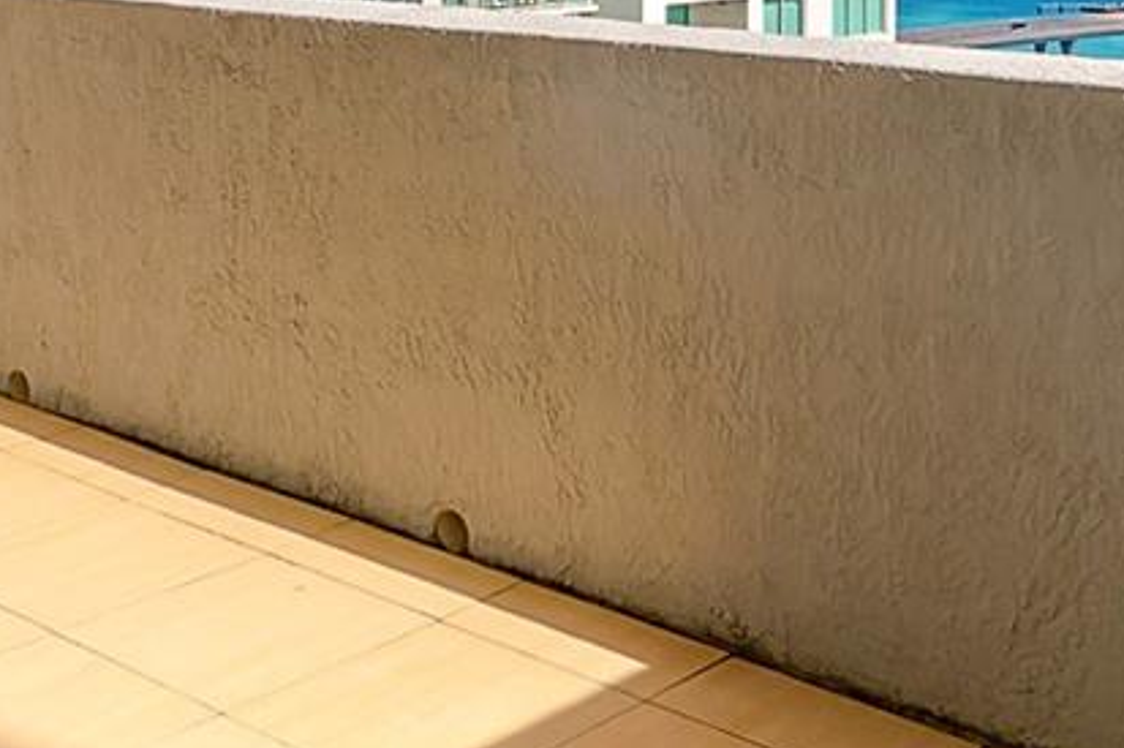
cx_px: 490
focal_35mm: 62
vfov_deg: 20.3
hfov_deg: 32.4
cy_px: -185
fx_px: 1935
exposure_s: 1/250
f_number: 8
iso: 200
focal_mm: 16
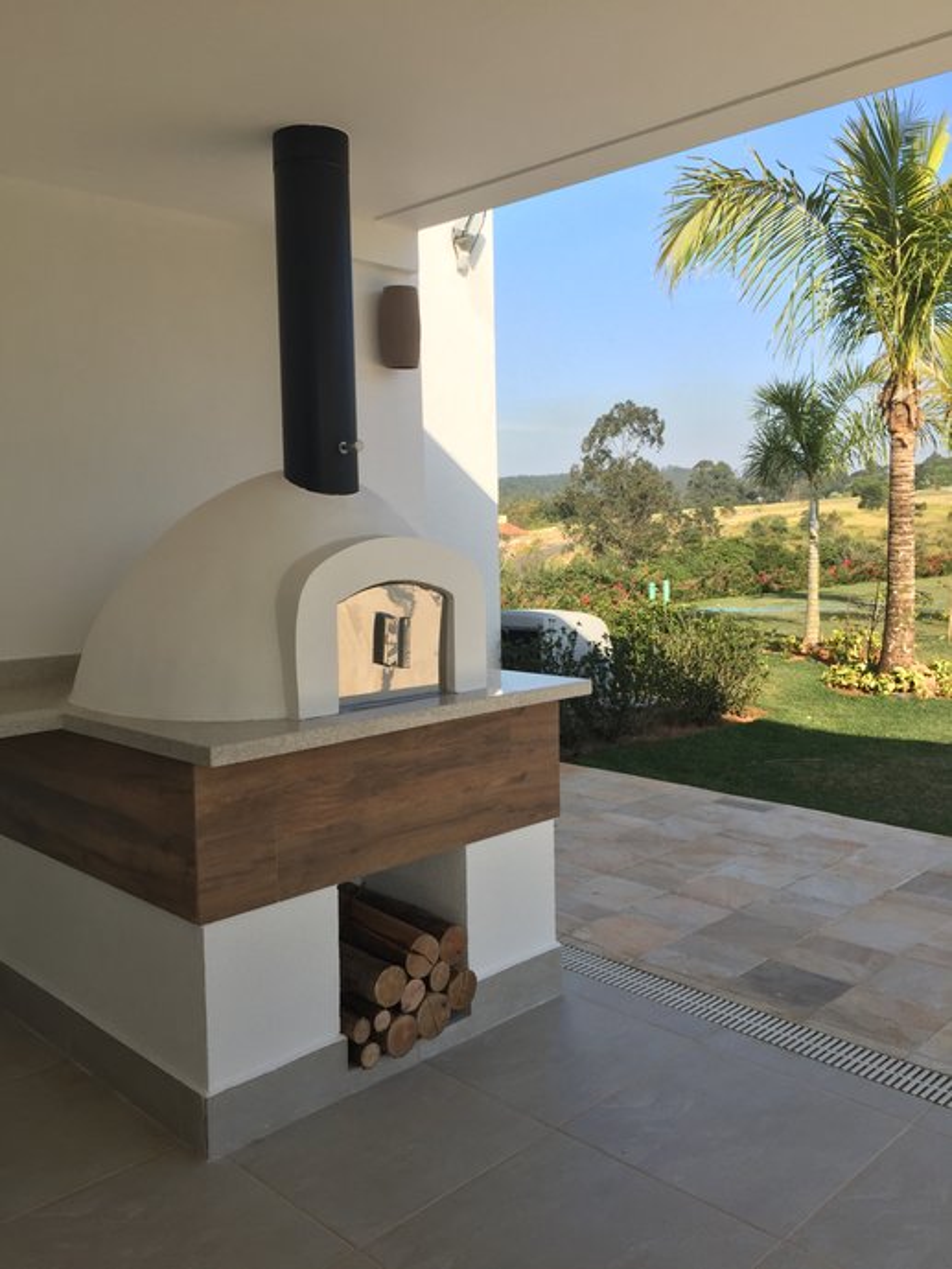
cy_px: 634
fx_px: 1063
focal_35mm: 29
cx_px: 476
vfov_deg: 61.7
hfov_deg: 48.2
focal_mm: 4.15
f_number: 2.2
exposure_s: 1/898
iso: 32
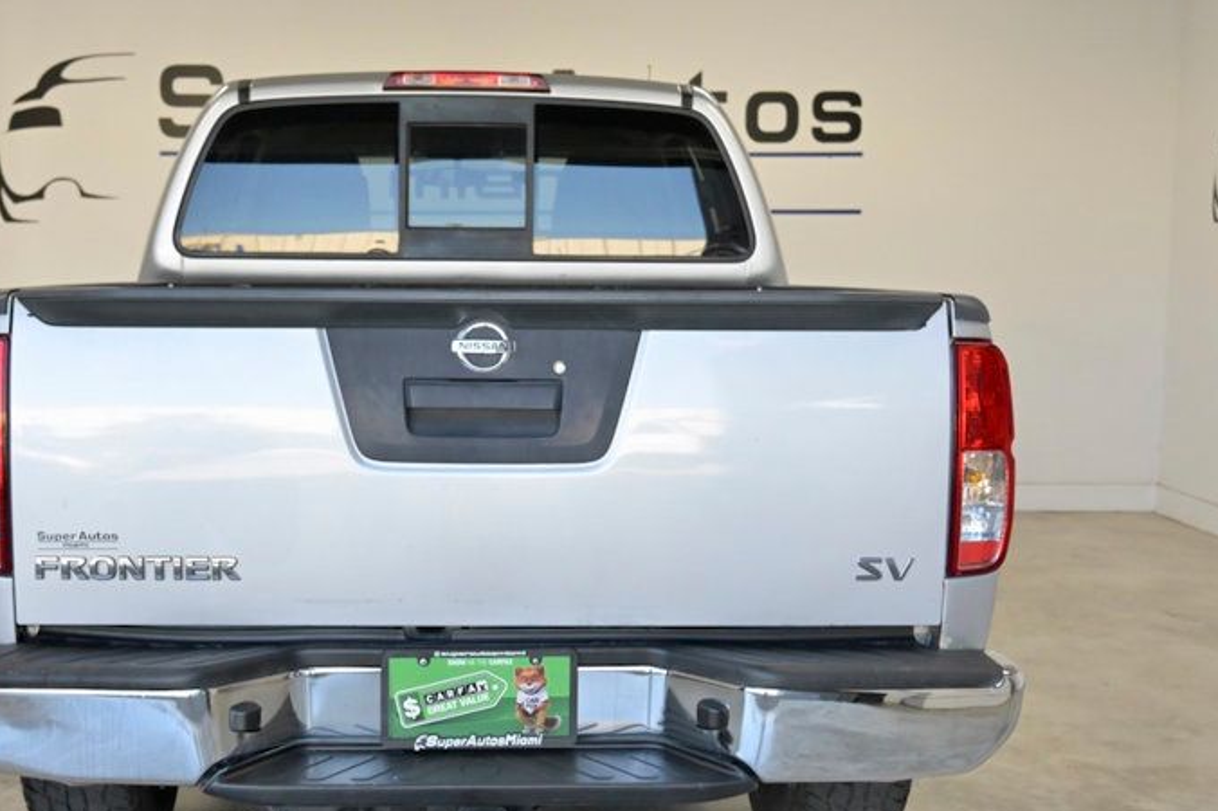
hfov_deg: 41.7
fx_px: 1589
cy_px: 428
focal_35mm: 47
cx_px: 474
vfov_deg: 28.6
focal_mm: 31
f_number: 4.5
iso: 2500
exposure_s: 1/1600
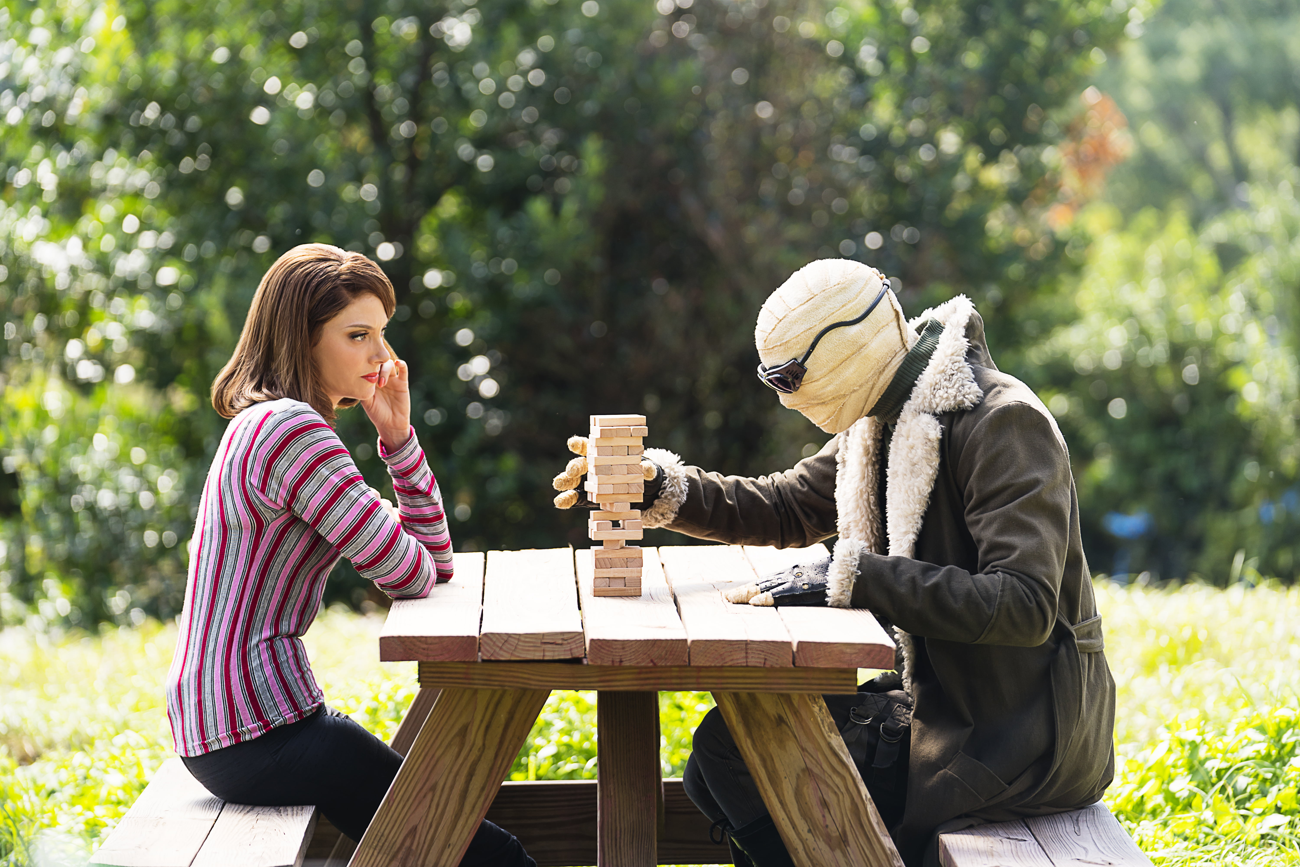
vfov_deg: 8.8
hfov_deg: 13.2
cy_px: 434
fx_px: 5633
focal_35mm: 156
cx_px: 650
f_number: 3.5
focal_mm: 156
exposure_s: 1/400
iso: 125
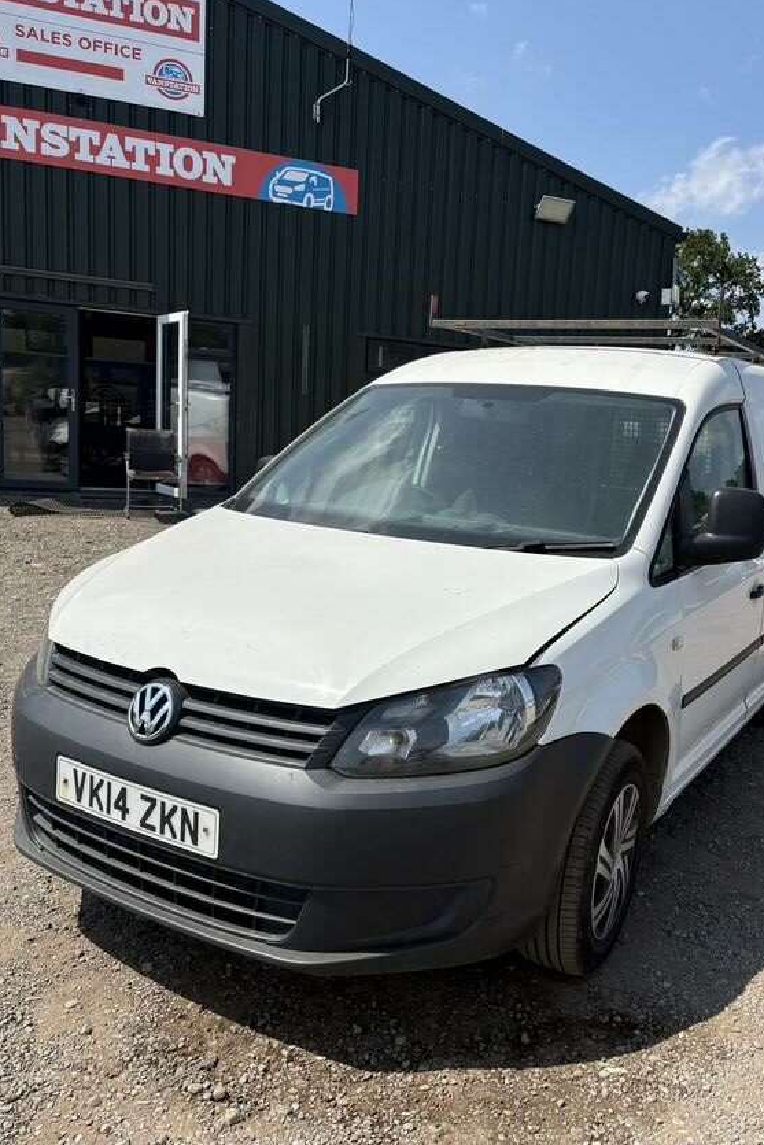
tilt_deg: -4.3
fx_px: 923
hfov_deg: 44.8
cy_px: 576
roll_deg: +0.1
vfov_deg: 63.6
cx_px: 455
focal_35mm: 29
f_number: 1.6
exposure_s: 1/4608
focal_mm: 5.96
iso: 50
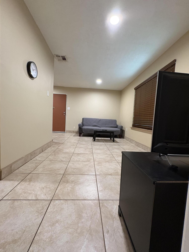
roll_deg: -2.9
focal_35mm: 14
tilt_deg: -2.8
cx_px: 94
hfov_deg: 85.7
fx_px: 102
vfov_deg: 102.1
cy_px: 126
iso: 400
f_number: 2.2
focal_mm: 2.22
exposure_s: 1/60
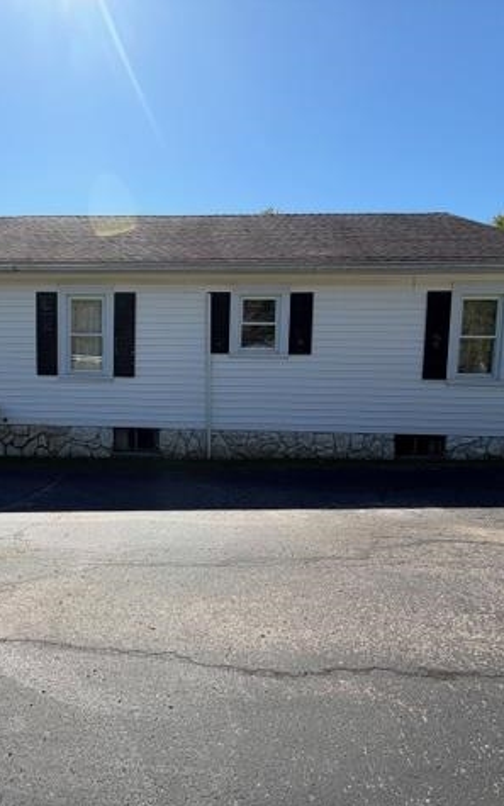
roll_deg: -1.2
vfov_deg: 85.1
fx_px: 439
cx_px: 156
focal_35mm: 20
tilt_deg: -5.1
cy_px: 406
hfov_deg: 57.9
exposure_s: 1/770
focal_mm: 2.22
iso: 25
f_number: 2.2
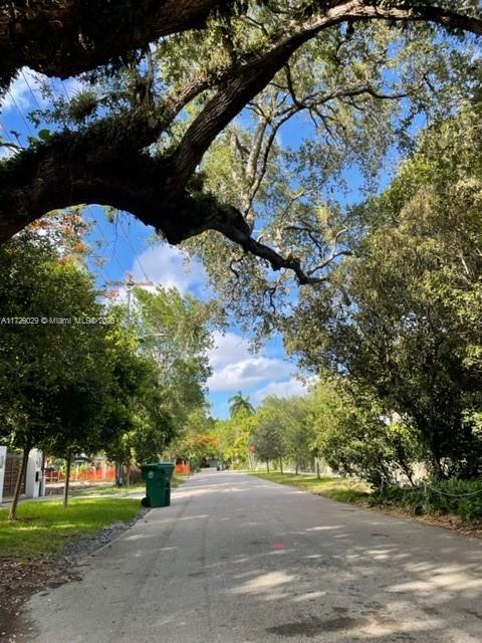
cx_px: 241
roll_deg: +2.0
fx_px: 483
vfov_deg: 67.3
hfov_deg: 53.1
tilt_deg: +15.1
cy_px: 322
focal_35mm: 26
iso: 32
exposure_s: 1/831
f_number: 1.6
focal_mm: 4.2
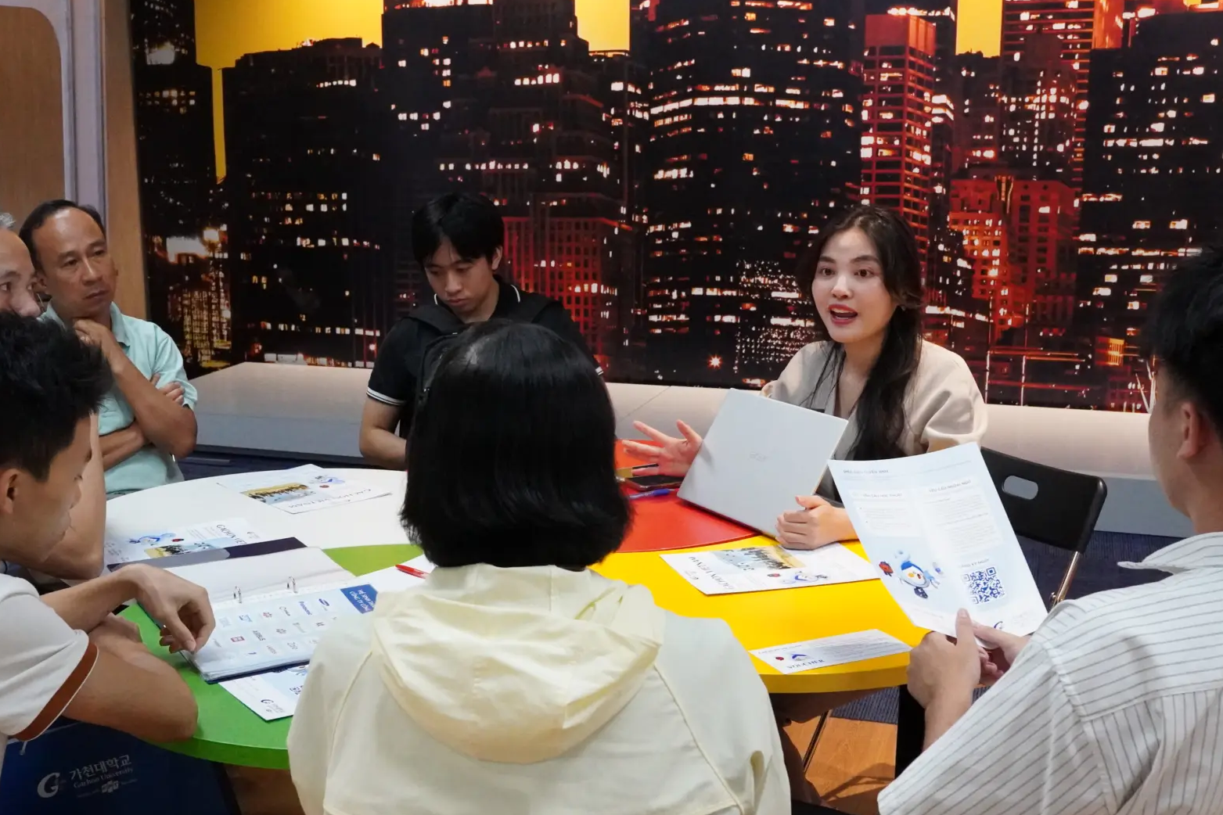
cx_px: 516
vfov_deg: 30.8
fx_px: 1477
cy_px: 472
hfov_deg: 44.8
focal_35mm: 43
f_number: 7.1
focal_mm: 23.6
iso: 10000
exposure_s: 1/500
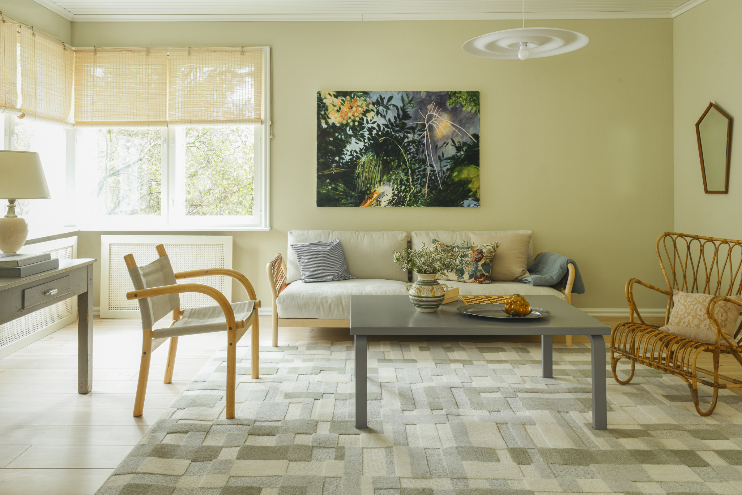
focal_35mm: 27
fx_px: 556
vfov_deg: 47.9
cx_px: 371
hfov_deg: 67.4
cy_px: 248
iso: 200
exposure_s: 4
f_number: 11
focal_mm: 27
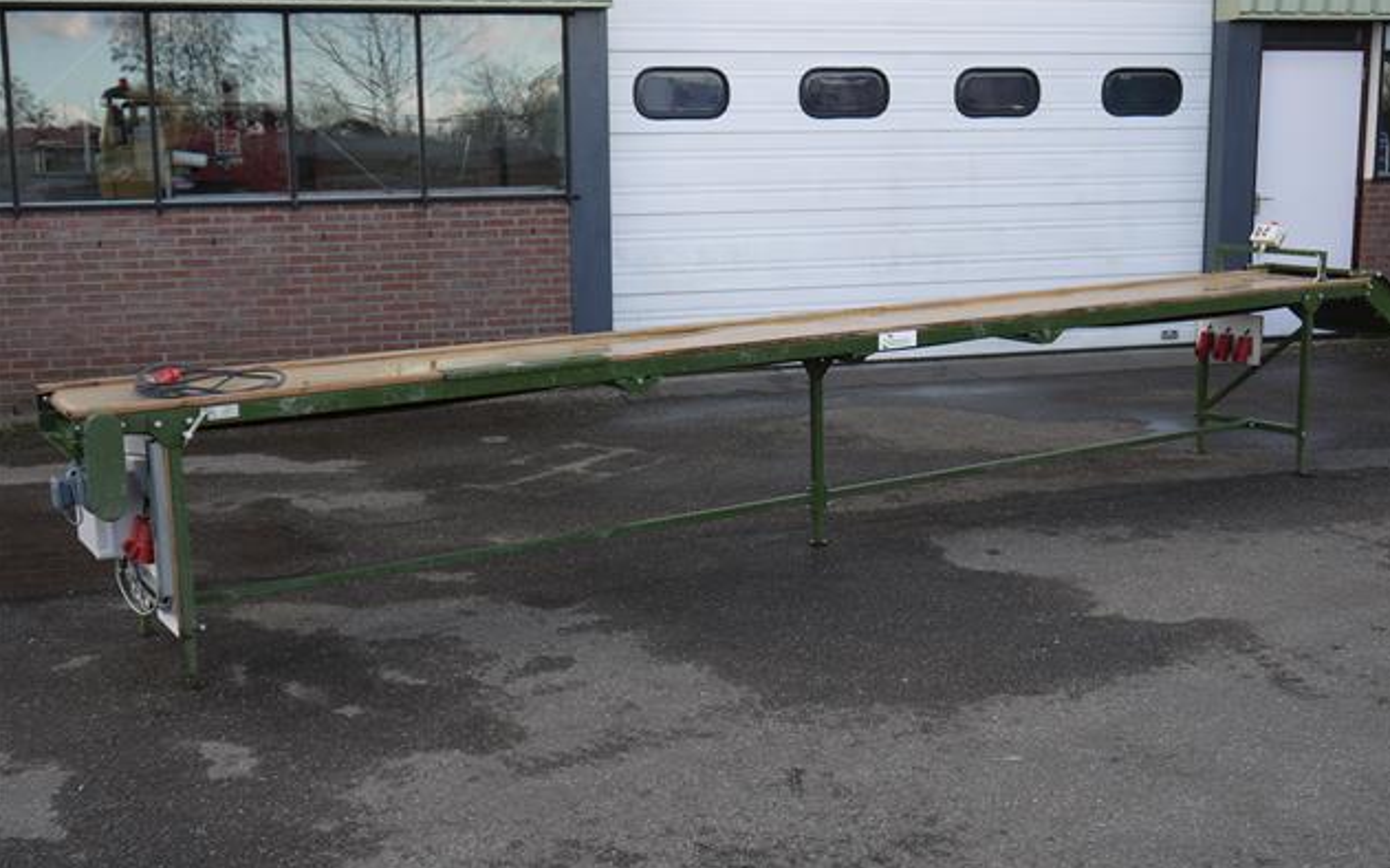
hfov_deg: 46.2
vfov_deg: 29.8
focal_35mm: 43
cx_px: 701
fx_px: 1628
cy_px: 432
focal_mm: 20
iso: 100
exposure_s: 1/160
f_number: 5
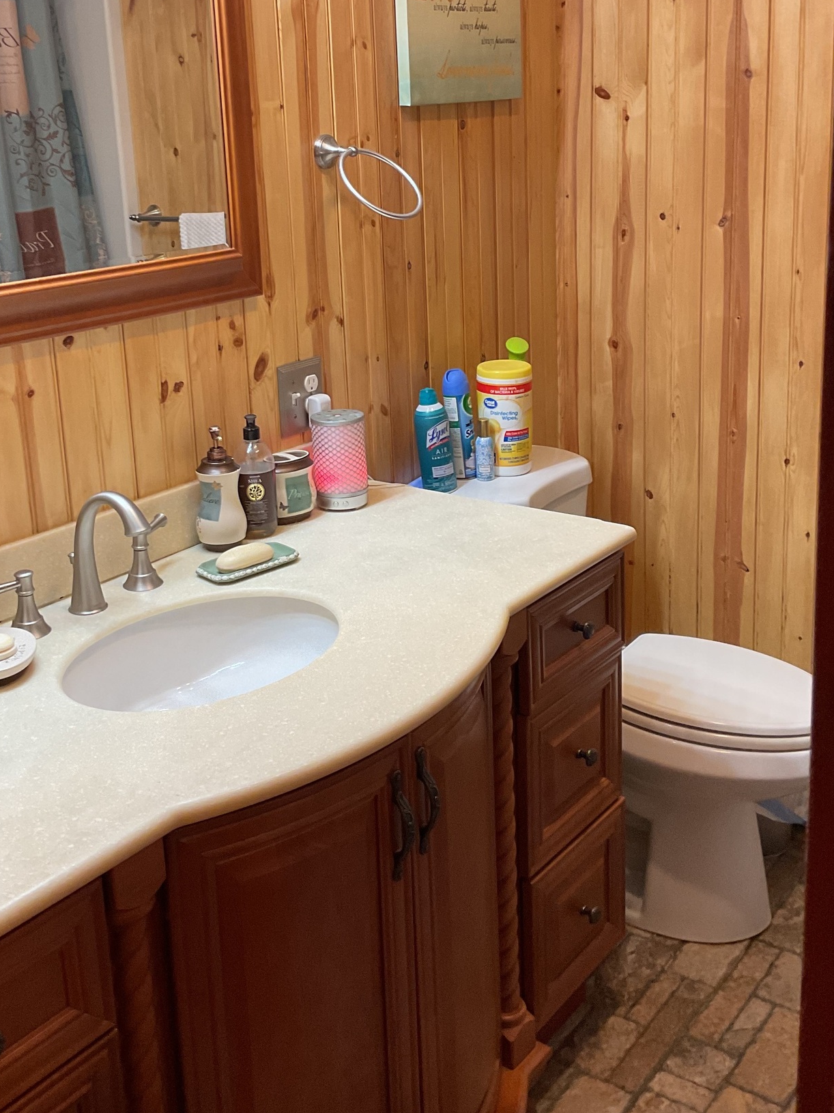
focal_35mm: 41
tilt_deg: -13.3
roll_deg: +2.0
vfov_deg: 45.4
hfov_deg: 35.1
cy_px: 421
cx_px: 375
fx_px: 1317
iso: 80
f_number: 1.8
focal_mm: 3
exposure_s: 1/60
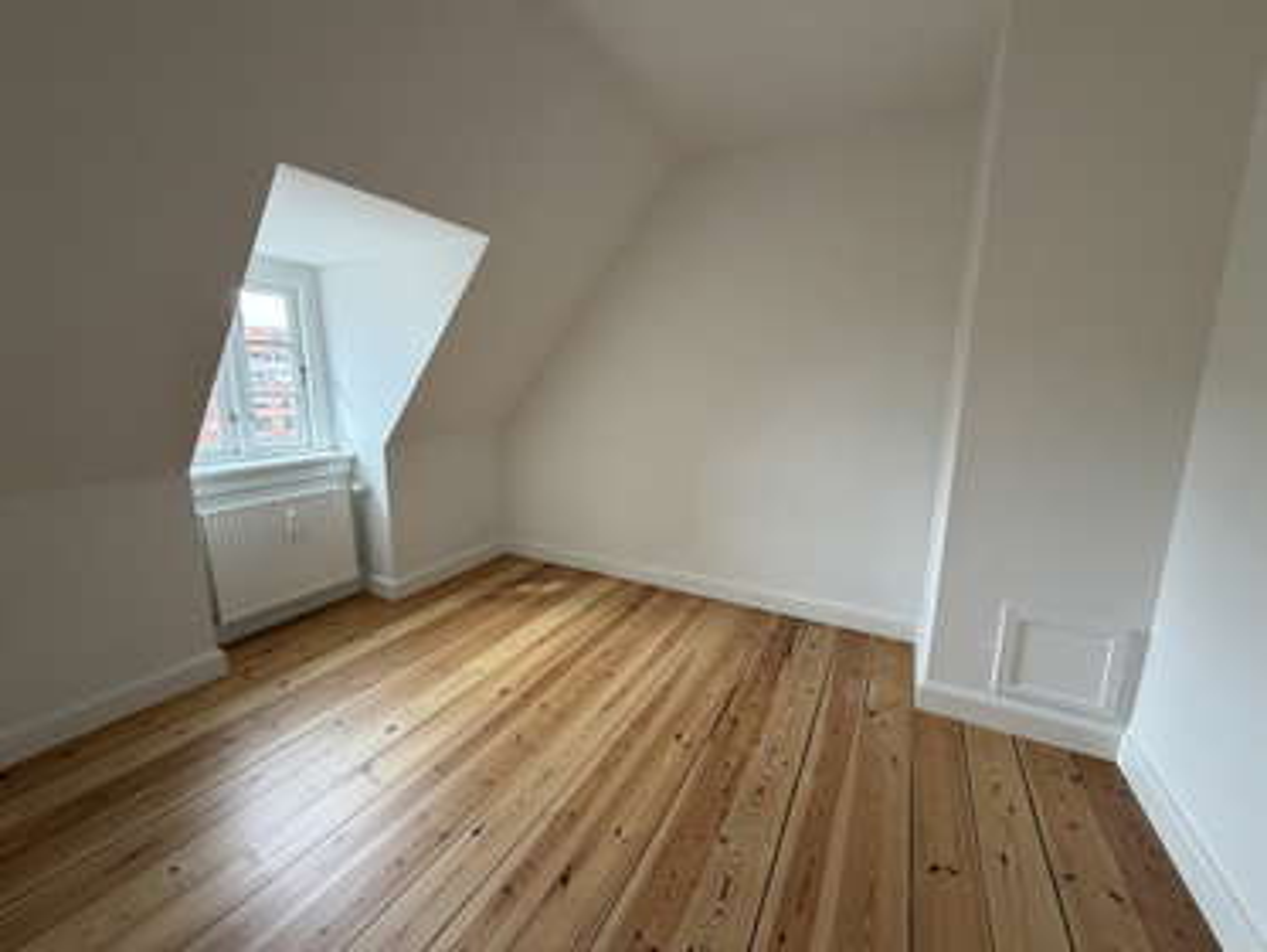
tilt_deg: -10.8
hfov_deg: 102.0
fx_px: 513
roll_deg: -0.7
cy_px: 476
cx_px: 634
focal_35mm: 14
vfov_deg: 85.7
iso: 200
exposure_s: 1/121
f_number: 2.2
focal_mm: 2.22
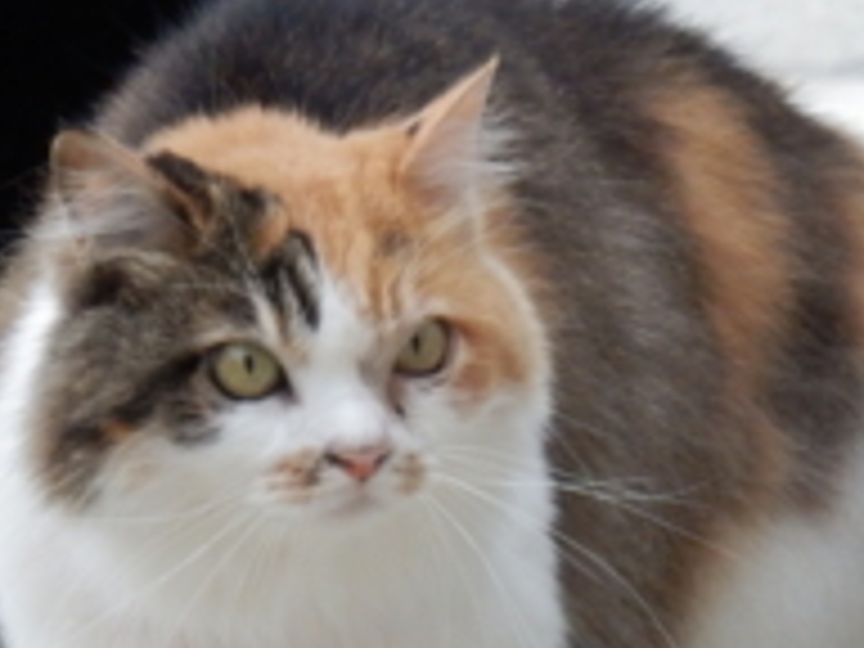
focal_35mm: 692
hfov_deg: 2.9
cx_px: 464
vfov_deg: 2.1
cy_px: 500
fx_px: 17272
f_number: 6.7
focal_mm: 59.3
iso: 800
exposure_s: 1/160
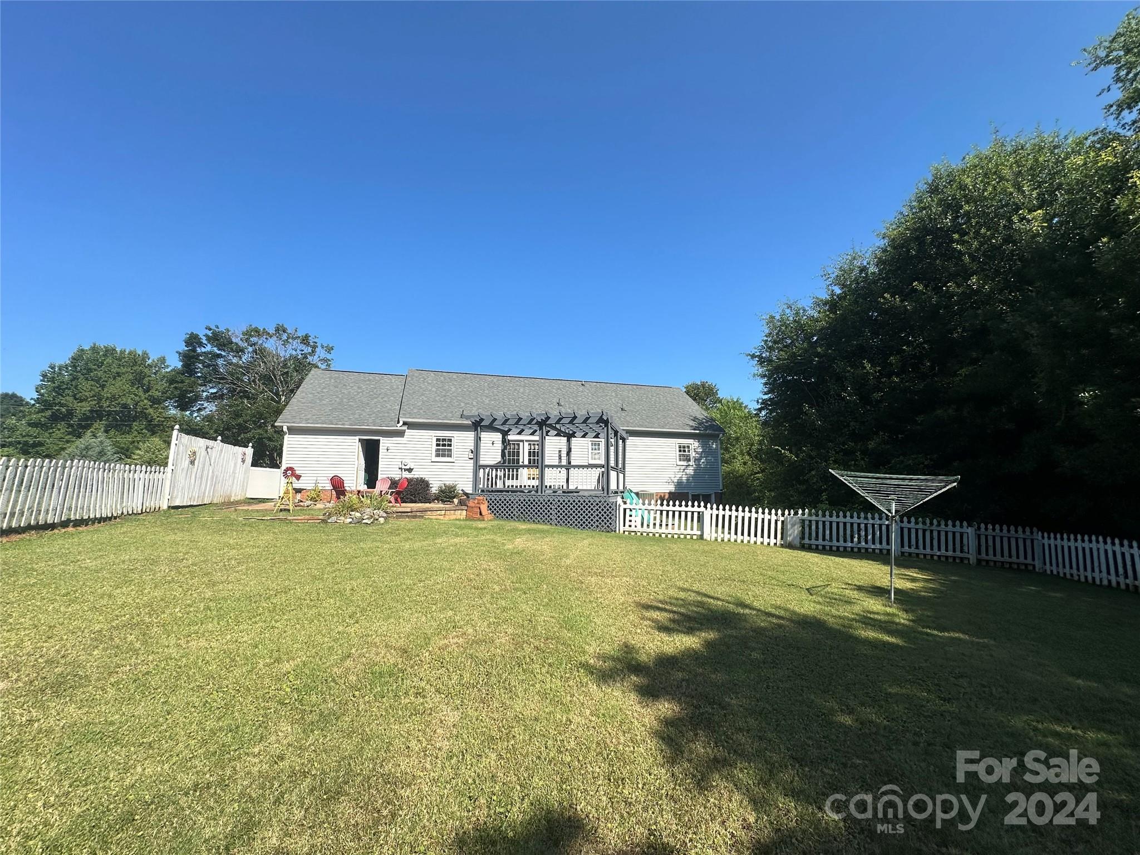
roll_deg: +0.3
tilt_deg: +8.4
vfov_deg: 85.7
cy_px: 428
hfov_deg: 102.1
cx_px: 570
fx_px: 461
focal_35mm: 14
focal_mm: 2.22
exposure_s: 1/2174
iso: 50
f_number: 2.2
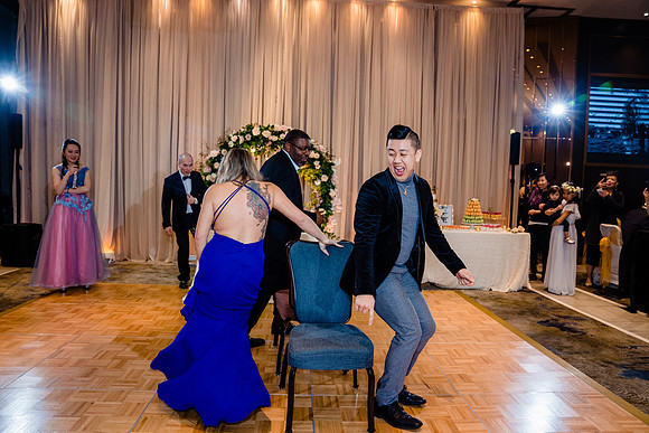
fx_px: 433
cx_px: 324
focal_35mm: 24
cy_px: 216
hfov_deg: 73.7
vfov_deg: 53.2
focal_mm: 24
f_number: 4
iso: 1000
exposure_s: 1/160
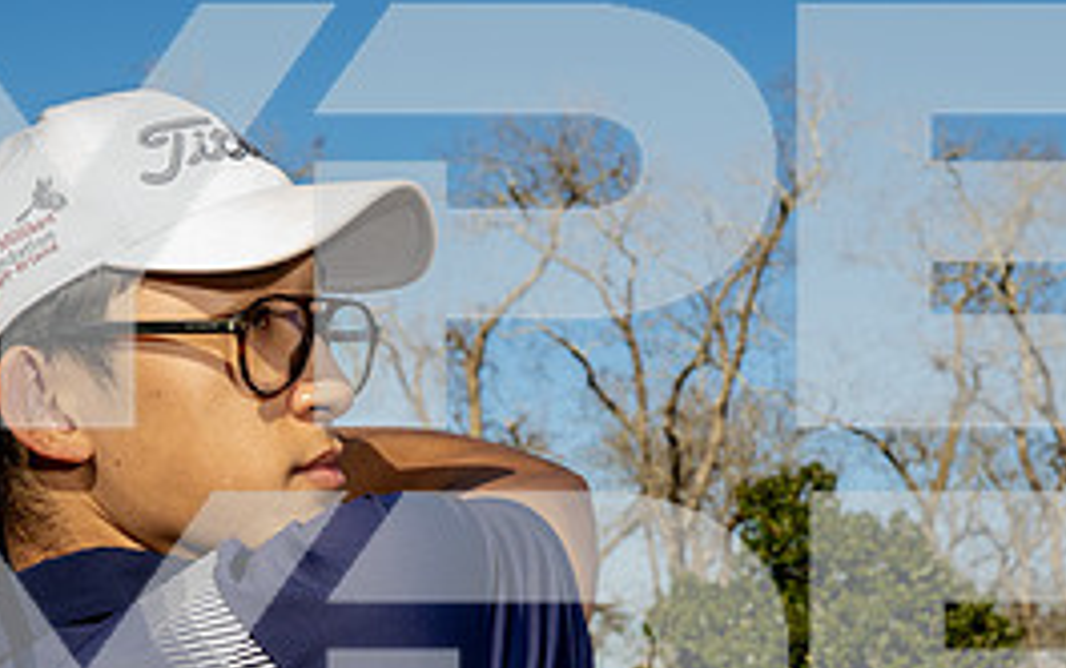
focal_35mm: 78
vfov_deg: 16.3
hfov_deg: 26.1
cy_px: 706
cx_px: 249
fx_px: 2267
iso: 200
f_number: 8
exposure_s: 1/250
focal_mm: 35
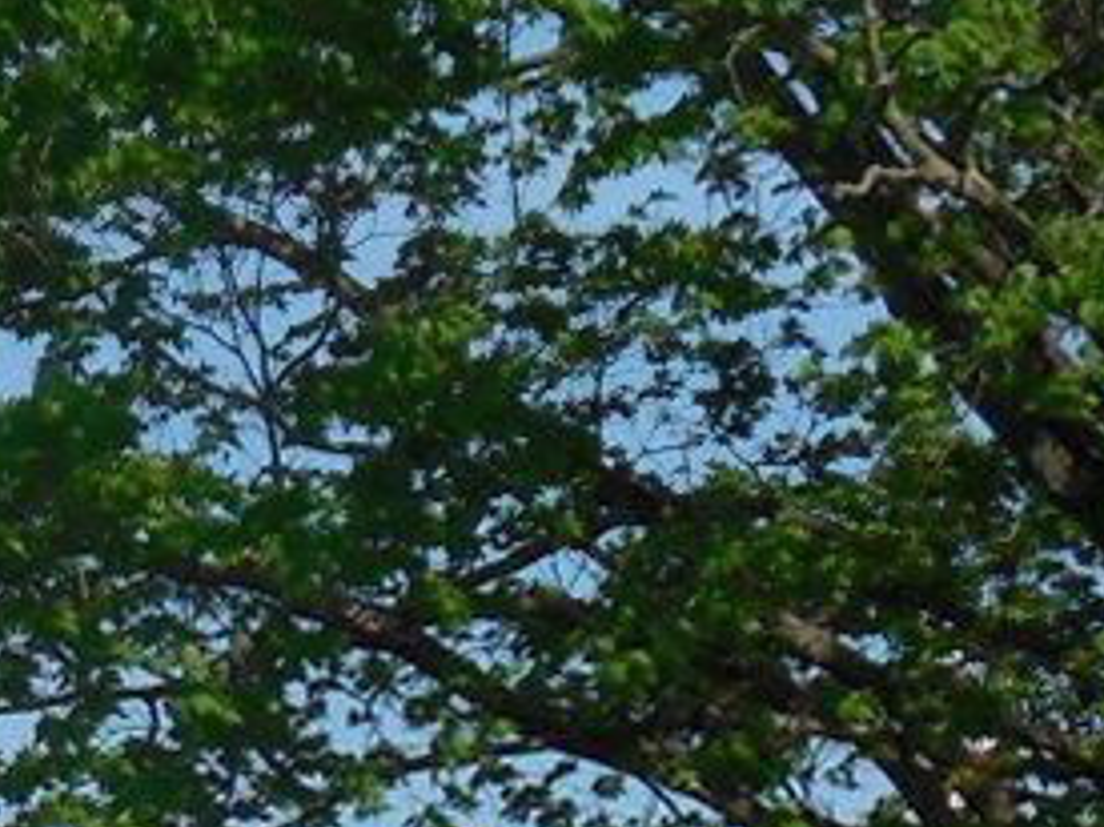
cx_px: -783
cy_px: 1208
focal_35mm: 314
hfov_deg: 6.2
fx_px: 10010
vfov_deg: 4.7
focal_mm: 9.8
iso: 125
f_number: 4.2
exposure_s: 1/1250
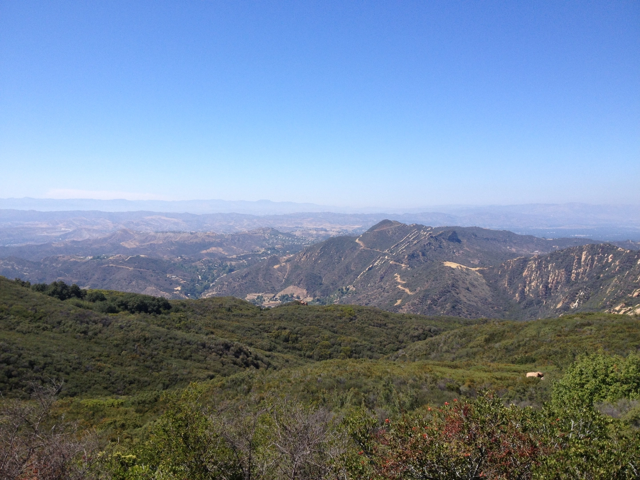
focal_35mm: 35
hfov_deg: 52.6
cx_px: 320
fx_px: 647
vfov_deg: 40.7
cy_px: 240
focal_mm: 4.28
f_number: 2.4
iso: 50
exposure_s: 1/1534
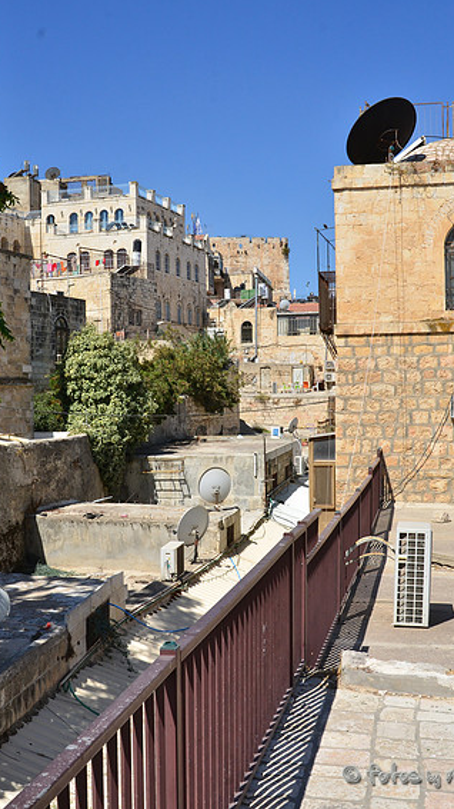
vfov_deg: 45.5
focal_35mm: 45
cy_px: 396
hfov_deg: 26.5
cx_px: 230
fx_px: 964
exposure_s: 1/640
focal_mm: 28
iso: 400
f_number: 13
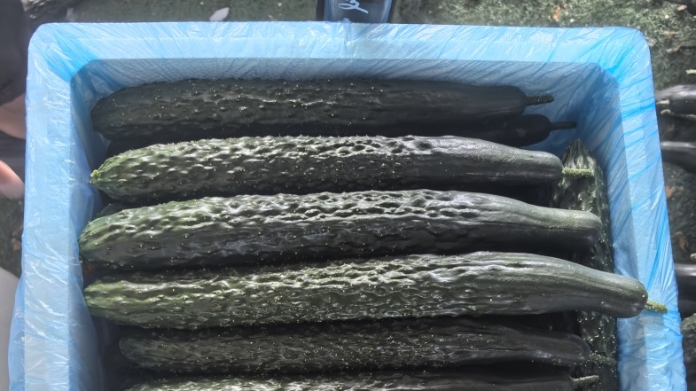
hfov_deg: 50.5
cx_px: 352
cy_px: 375
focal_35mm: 40
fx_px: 738
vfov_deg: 28.2
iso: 160
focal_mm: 6.98
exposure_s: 1/100
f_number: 2
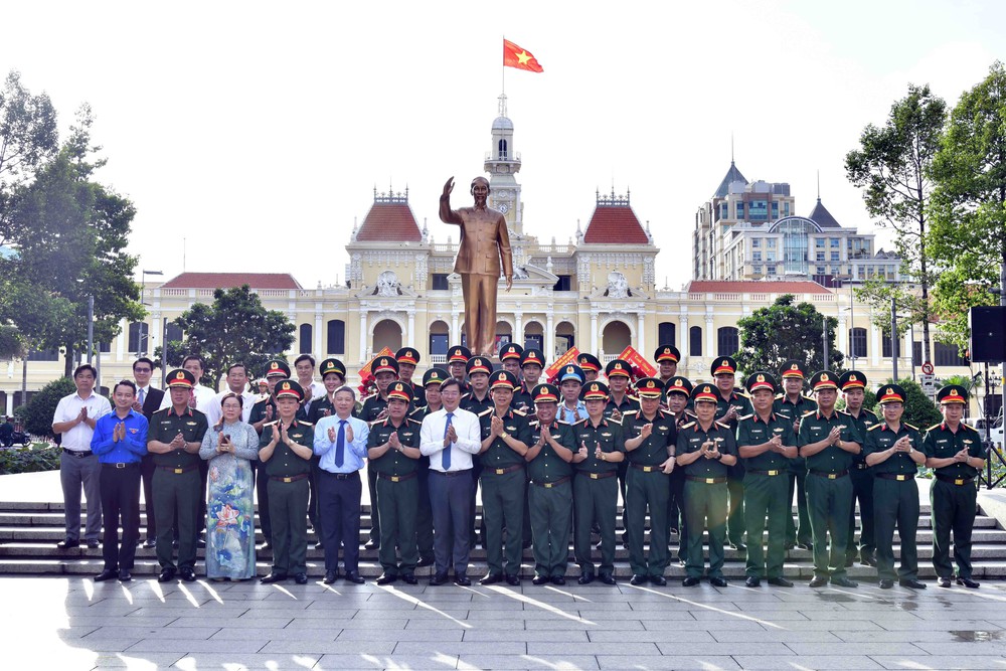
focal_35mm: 38
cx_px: 503
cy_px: 336
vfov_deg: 35.1
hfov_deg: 50.7
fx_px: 1062
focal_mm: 38
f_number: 10
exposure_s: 1/320
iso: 400
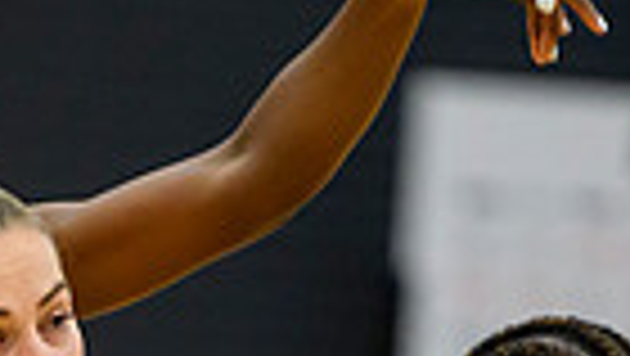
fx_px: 19878
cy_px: 738
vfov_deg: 1.0
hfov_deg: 1.8
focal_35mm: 1189
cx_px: -84
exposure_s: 1/1000
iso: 4000
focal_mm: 200
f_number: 2.8
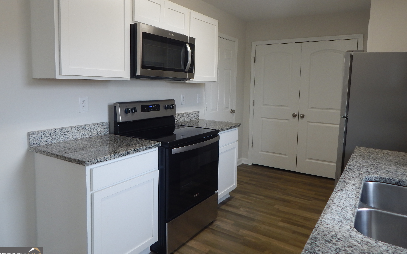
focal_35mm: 24
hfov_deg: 74.8
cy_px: 106
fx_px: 266
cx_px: 205
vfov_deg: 50.9
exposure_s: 1/30
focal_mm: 4
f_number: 3
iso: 125
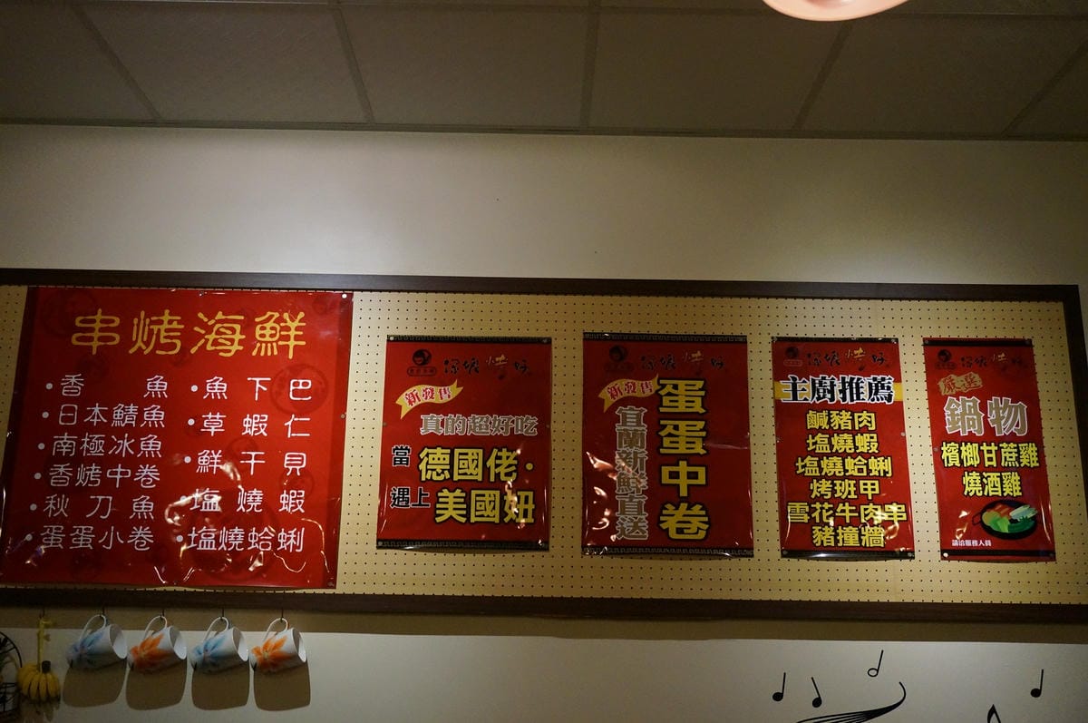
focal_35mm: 36
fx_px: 1087
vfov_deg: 36.8
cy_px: 362
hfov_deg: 53.2
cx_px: 544
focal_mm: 24
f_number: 4.5
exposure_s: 1/160
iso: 3200
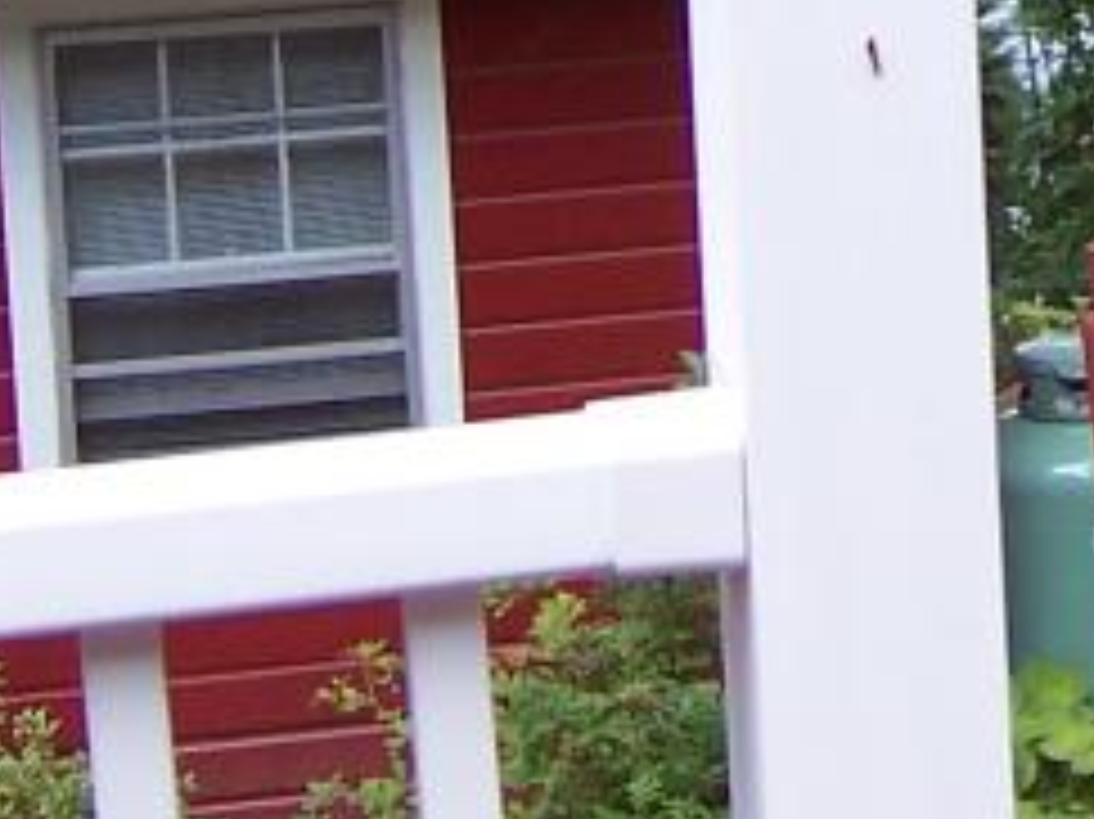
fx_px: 4801
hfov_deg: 12.5
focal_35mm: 152
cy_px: -657
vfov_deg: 9.3
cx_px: 1486
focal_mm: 5.6
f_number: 3.4
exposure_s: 1/125
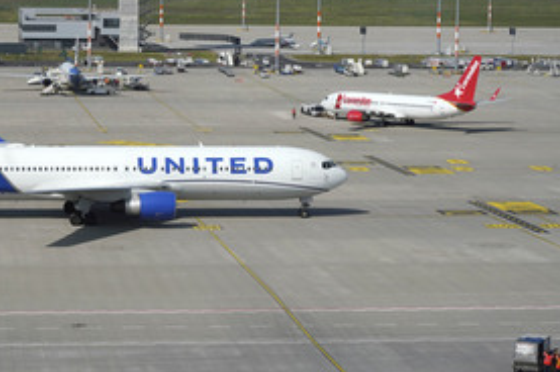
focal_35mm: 109
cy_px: 79
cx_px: 143
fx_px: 1694
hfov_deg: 18.7
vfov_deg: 12.5
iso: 320
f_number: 8
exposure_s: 1/2000
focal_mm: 67
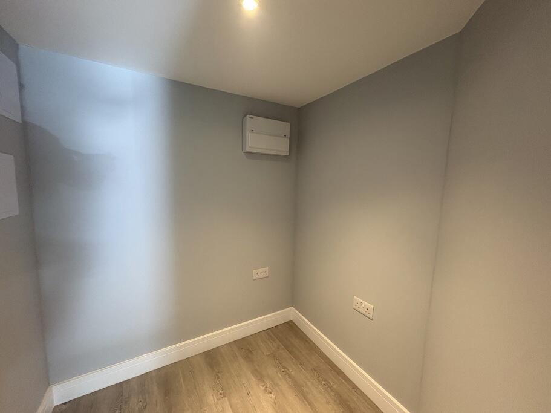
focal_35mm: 14
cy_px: 206
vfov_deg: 85.7
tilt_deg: -6.7
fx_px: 223
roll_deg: -0.6
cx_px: 276
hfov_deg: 102.1
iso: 400
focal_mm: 2.22
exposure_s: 1/50
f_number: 2.2
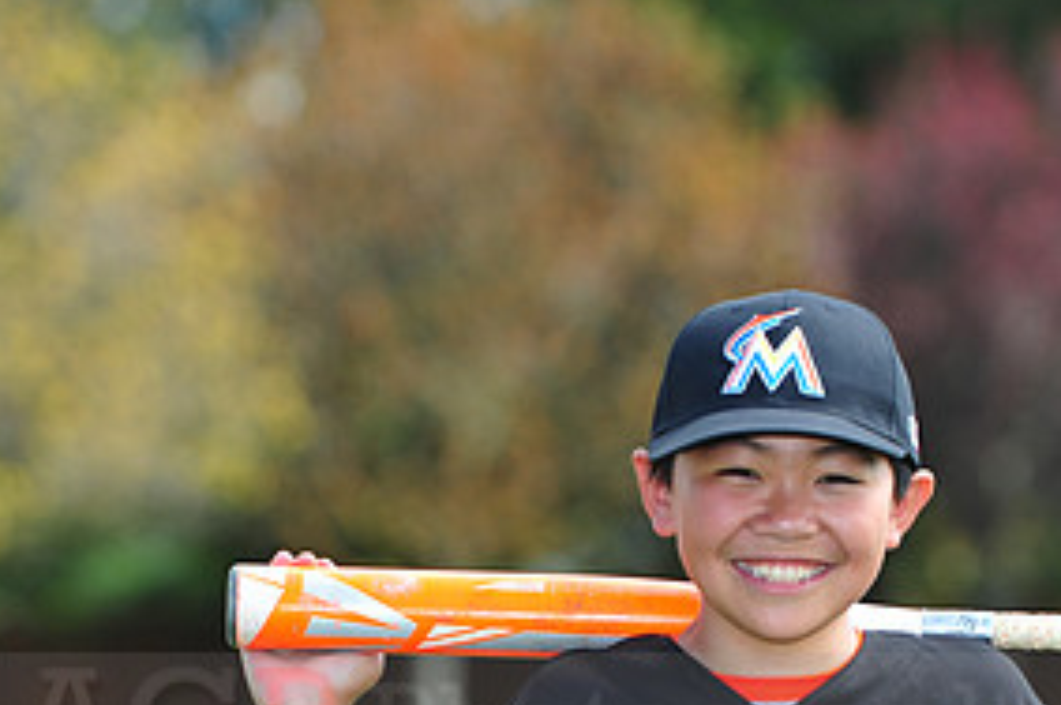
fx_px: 9361
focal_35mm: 318
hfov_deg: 6.5
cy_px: 701
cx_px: 626
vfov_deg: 4.3
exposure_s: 1/640
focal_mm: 155
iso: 250
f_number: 4.5
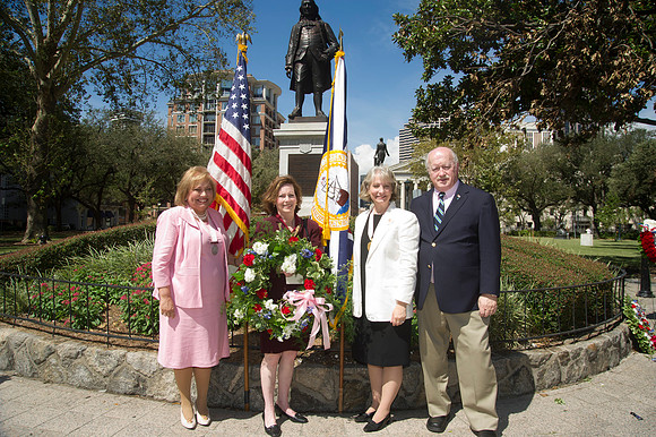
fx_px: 437
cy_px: 218
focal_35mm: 24
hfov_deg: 73.8
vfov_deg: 53.1
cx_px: 328
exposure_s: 1/250
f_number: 8
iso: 200
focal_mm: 24
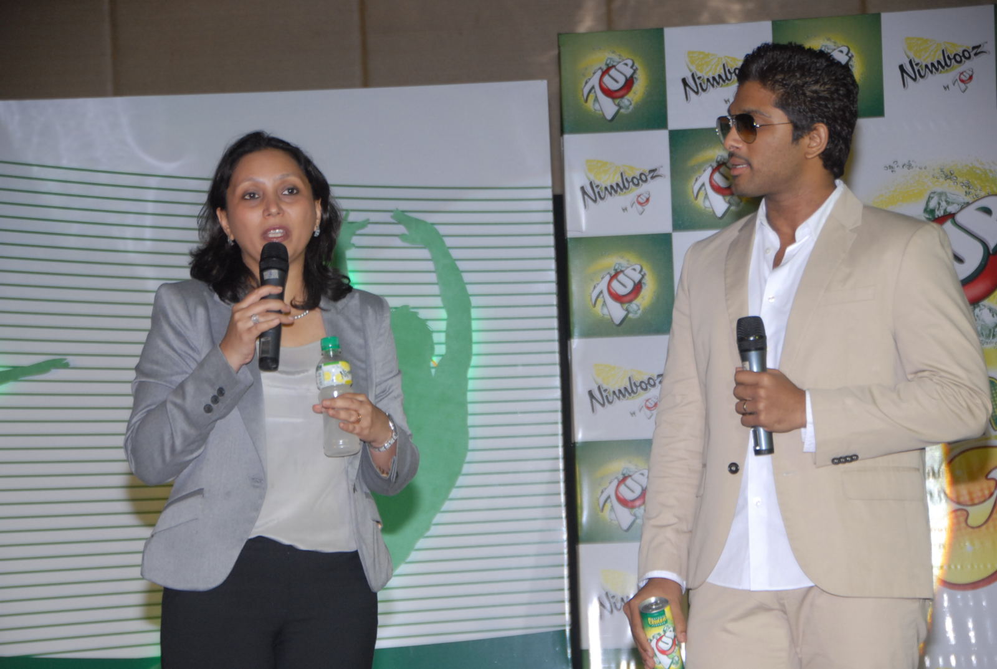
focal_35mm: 112
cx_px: 498
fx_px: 3122
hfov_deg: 18.1
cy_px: 334
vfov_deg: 12.2
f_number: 5
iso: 400
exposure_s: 1/125
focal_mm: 75
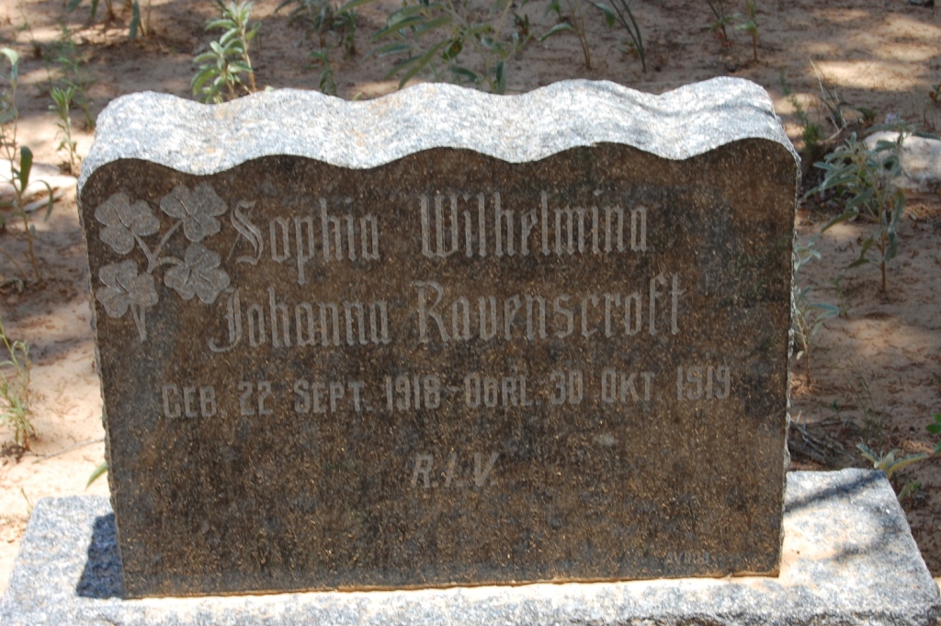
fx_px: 2155
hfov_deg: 24.6
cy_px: 313
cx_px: 470
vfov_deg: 16.5
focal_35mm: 82
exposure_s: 1/60
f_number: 14
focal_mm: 55
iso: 200
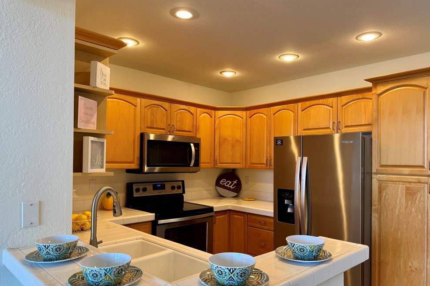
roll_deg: -0.6
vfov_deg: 49.5
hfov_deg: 69.4
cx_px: 223
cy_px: 158
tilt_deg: -0.6
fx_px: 310
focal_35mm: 26
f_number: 1.78
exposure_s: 1/120
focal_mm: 6.76
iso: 160
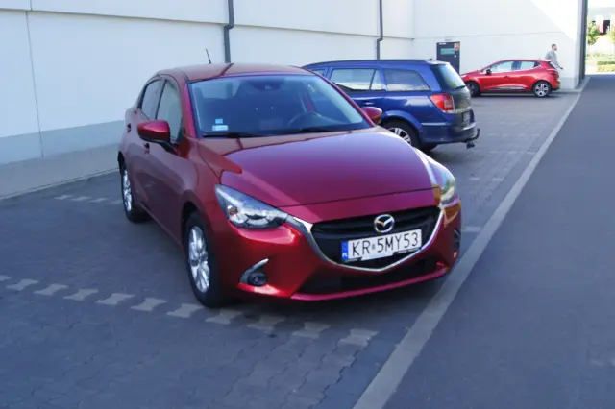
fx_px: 615
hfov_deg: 53.2
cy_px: 204
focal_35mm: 36
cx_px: 308
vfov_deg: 36.8
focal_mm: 24
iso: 100
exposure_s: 1/50
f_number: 7.1
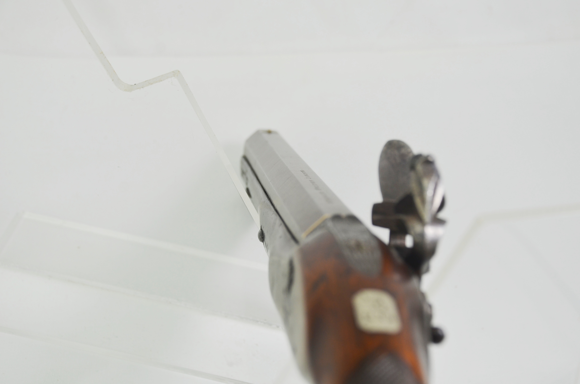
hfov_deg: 26.0
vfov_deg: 17.4
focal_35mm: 78
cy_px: 192
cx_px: 290
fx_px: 1254
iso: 200
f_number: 6.3
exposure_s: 1/160
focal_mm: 52
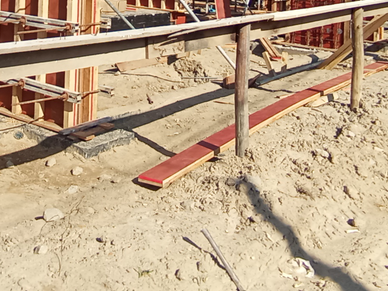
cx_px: 75
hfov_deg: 33.9
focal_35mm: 55
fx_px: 616
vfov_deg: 23.6
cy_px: -82
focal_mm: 1.65
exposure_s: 1/1153
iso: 51
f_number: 2.2
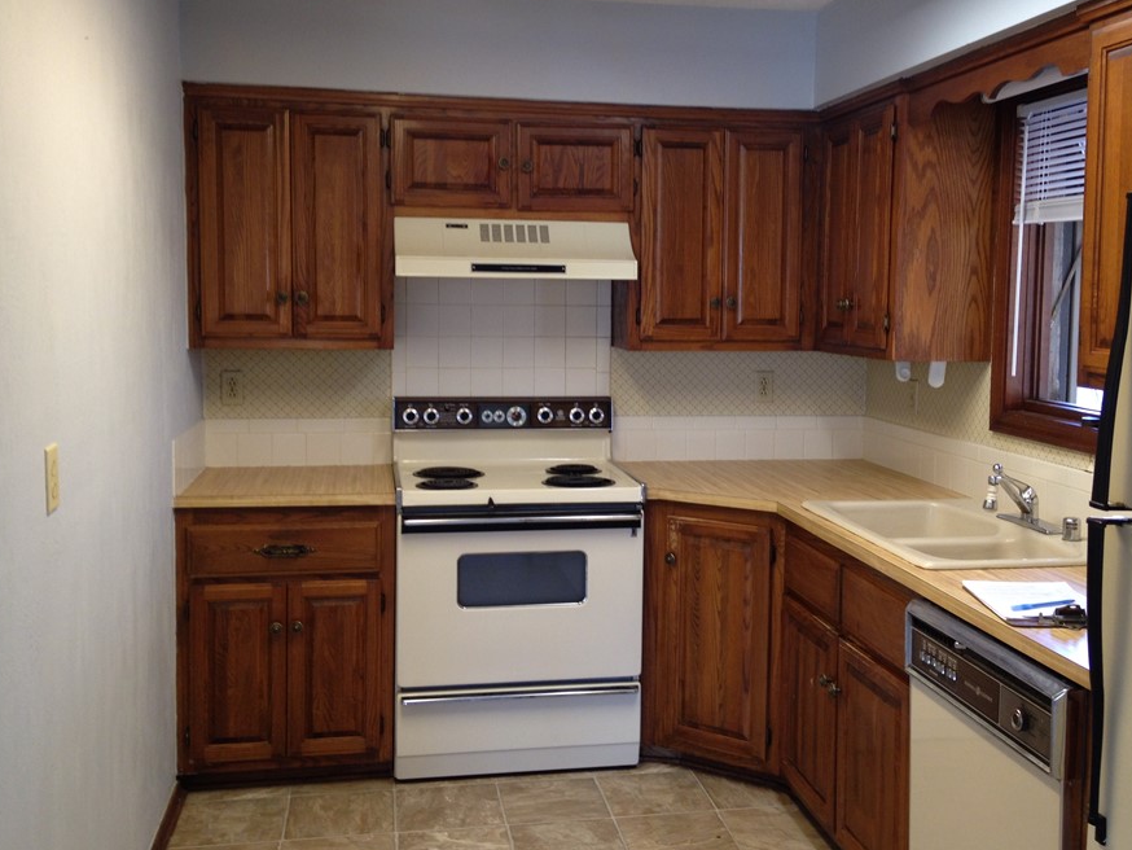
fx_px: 1341
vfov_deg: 35.1
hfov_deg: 45.7
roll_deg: -0.4
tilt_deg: -8.0
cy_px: 394
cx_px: 613
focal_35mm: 41
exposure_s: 1/20
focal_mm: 4.28
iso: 80
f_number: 2.4
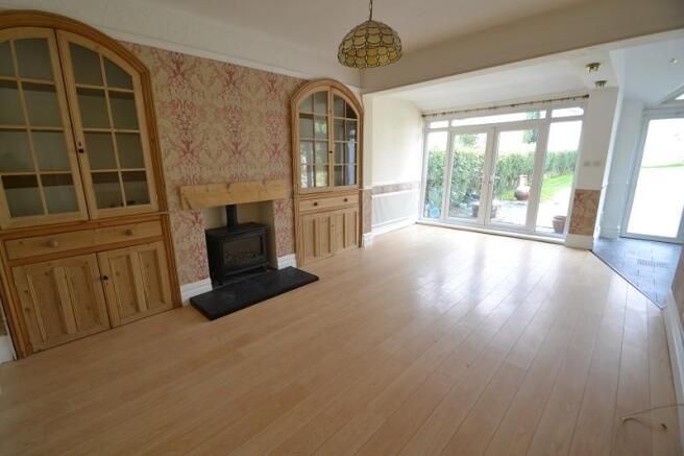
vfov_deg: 77.3
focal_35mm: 15
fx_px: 285
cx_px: 342
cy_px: 228
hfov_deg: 100.4
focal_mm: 10
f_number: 5
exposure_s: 1/100
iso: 400
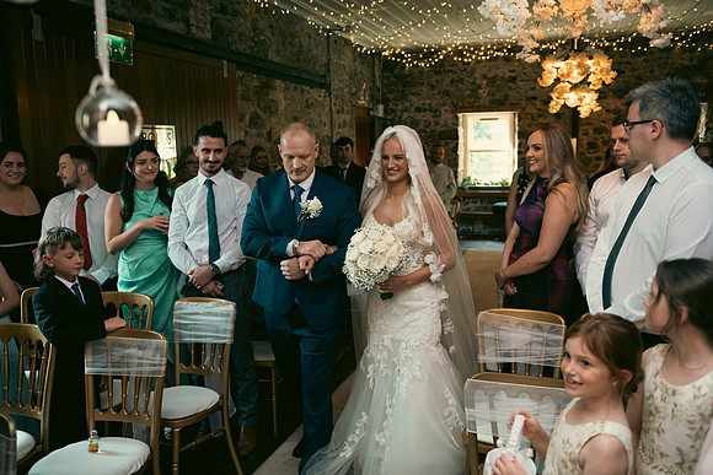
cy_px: 238
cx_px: 356
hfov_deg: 58.7
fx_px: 634
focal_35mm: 32
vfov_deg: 41.1
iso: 1250
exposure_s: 1/160
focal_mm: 32
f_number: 3.5
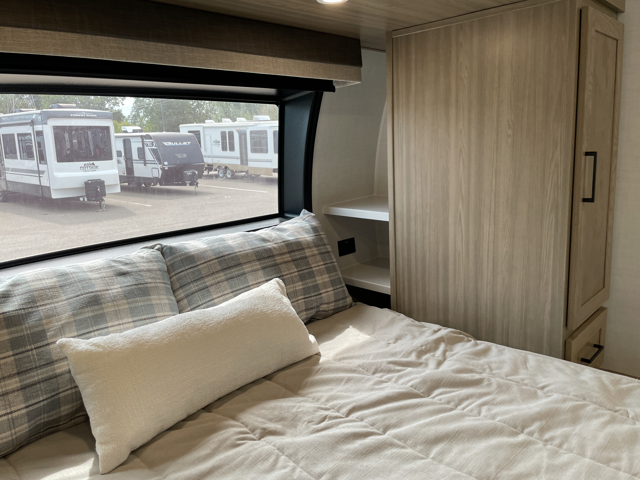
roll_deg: +1.4
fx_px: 481
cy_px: 240
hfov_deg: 67.3
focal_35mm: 26
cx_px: 320
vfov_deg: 53.1
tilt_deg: -10.4
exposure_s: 1/121
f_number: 1.6
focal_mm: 4.2
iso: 50
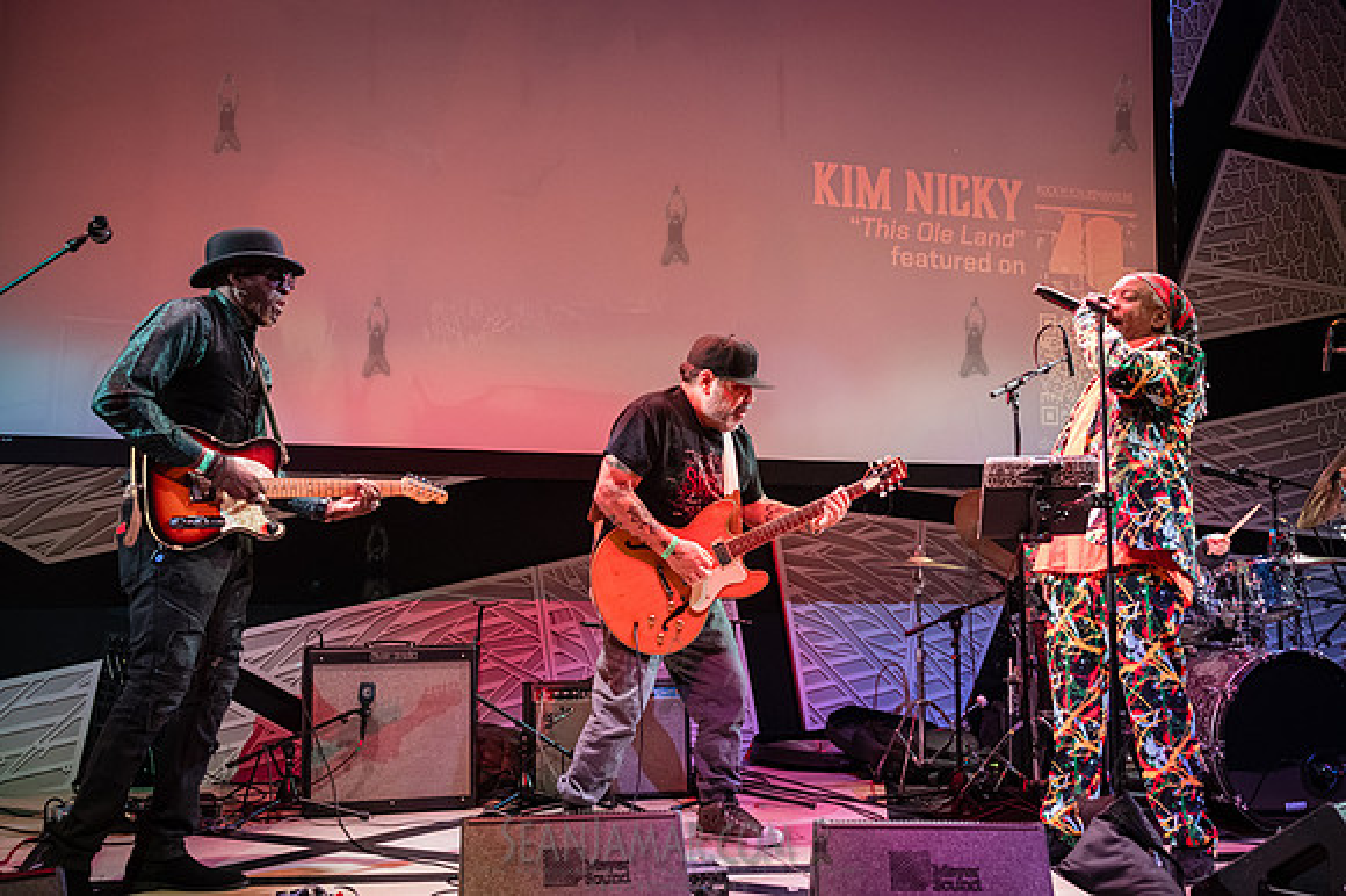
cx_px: 673
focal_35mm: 35
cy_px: 448
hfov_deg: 54.5
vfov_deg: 37.8
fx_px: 1308
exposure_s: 1/640
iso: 10000
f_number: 3.5
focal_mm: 35
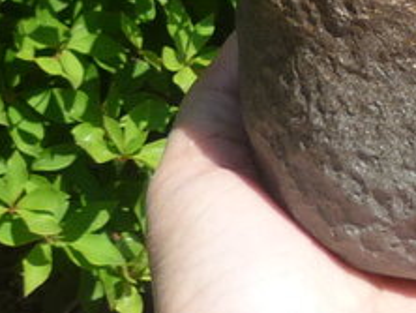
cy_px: -229
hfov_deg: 13.5
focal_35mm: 142
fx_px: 1708
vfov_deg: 10.0
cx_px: 514
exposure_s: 1/500
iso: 100
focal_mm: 4.5
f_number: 4
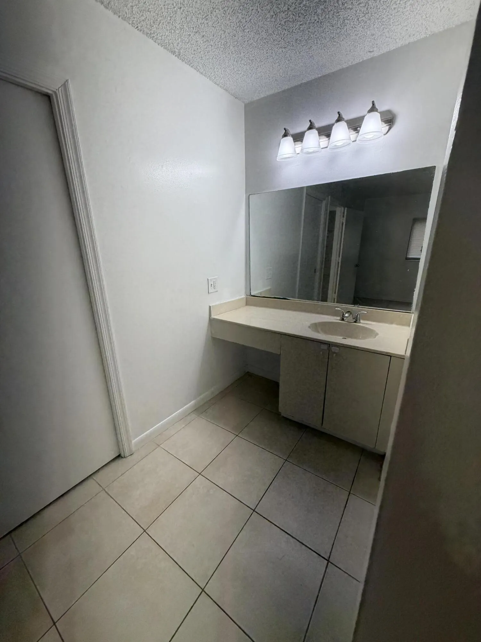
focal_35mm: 14
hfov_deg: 85.7
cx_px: 240
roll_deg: +1.2
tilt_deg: -17.9
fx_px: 259
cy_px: 321
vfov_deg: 102.1
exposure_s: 1/120
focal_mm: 2.22
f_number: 2.2
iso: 160
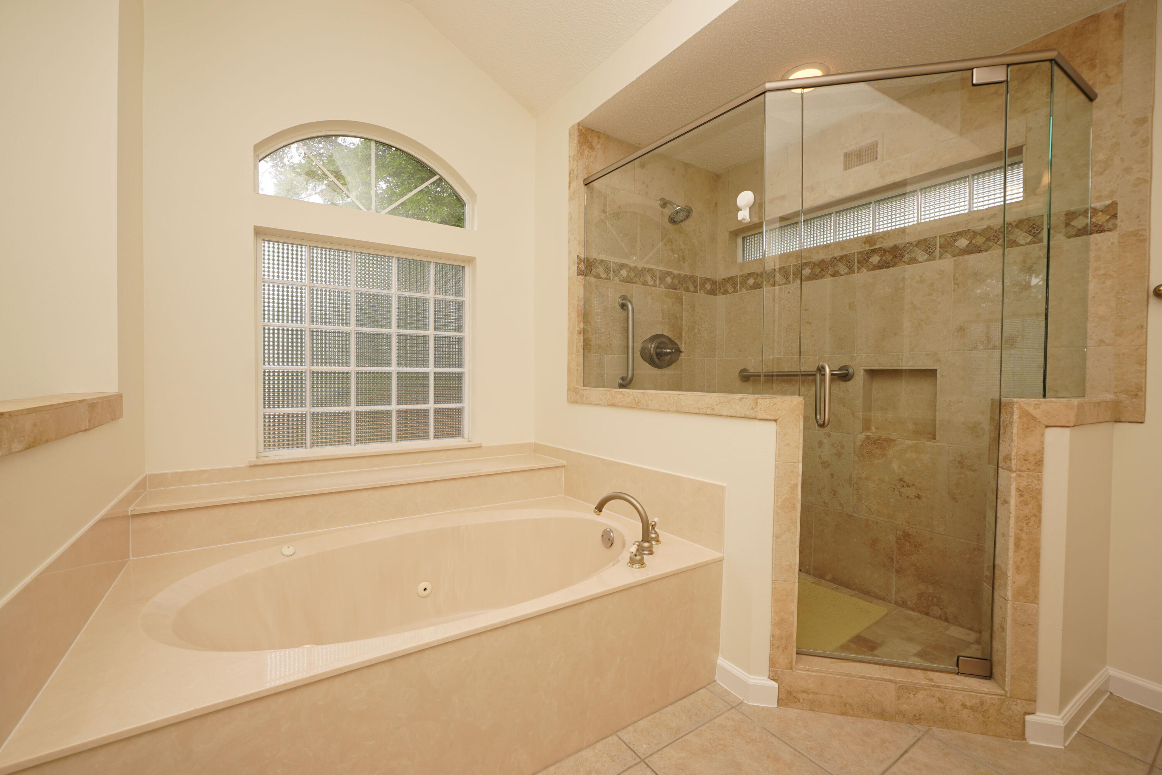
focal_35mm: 15
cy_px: 388
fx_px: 484
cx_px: 581
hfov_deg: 100.4
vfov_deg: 77.3
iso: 100
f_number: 5
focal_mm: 10
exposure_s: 1/100
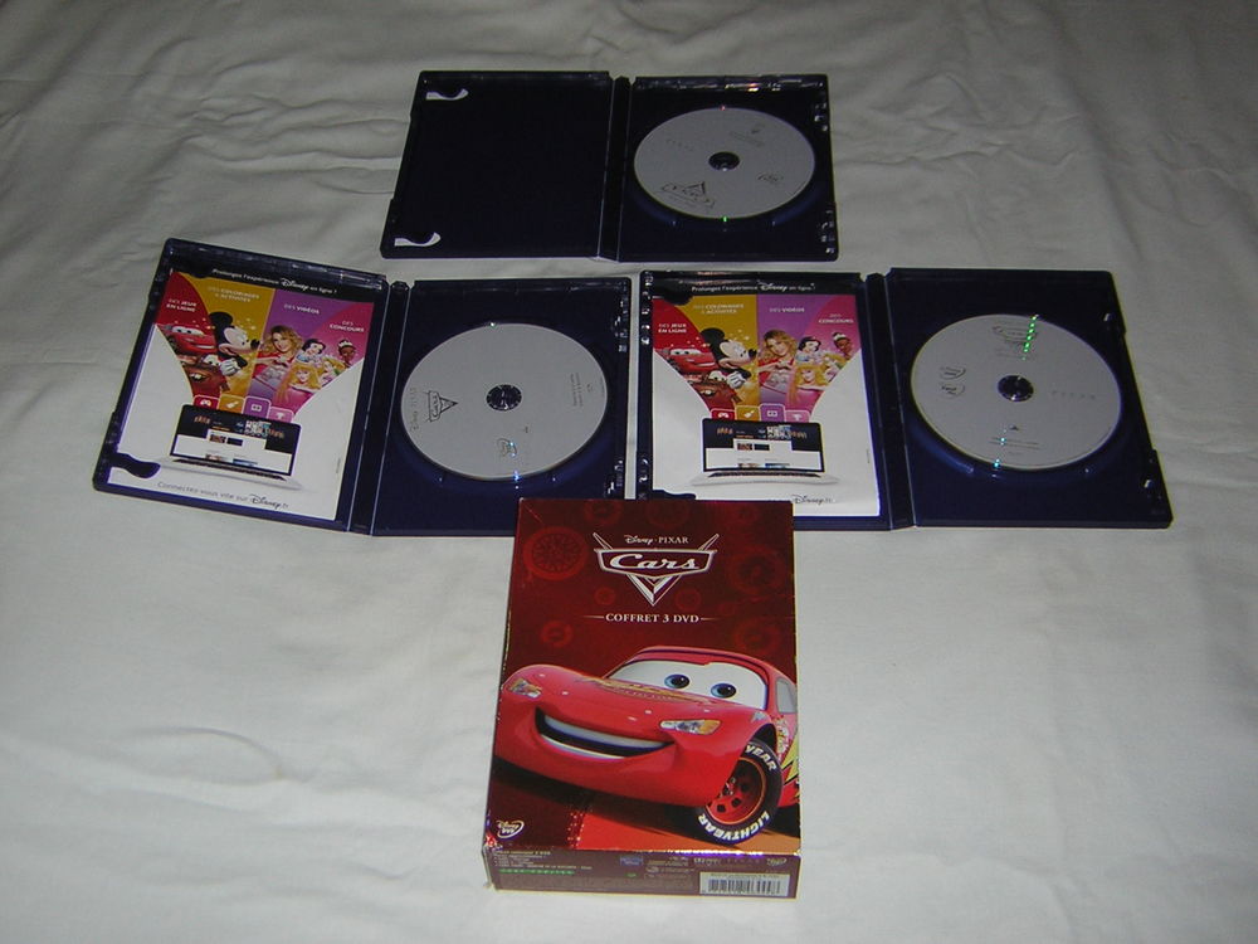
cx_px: 629
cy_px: 472
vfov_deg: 33.6
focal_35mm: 43
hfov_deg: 43.9
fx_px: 1563
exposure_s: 1/60.1
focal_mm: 5.6
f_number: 2.8
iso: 50
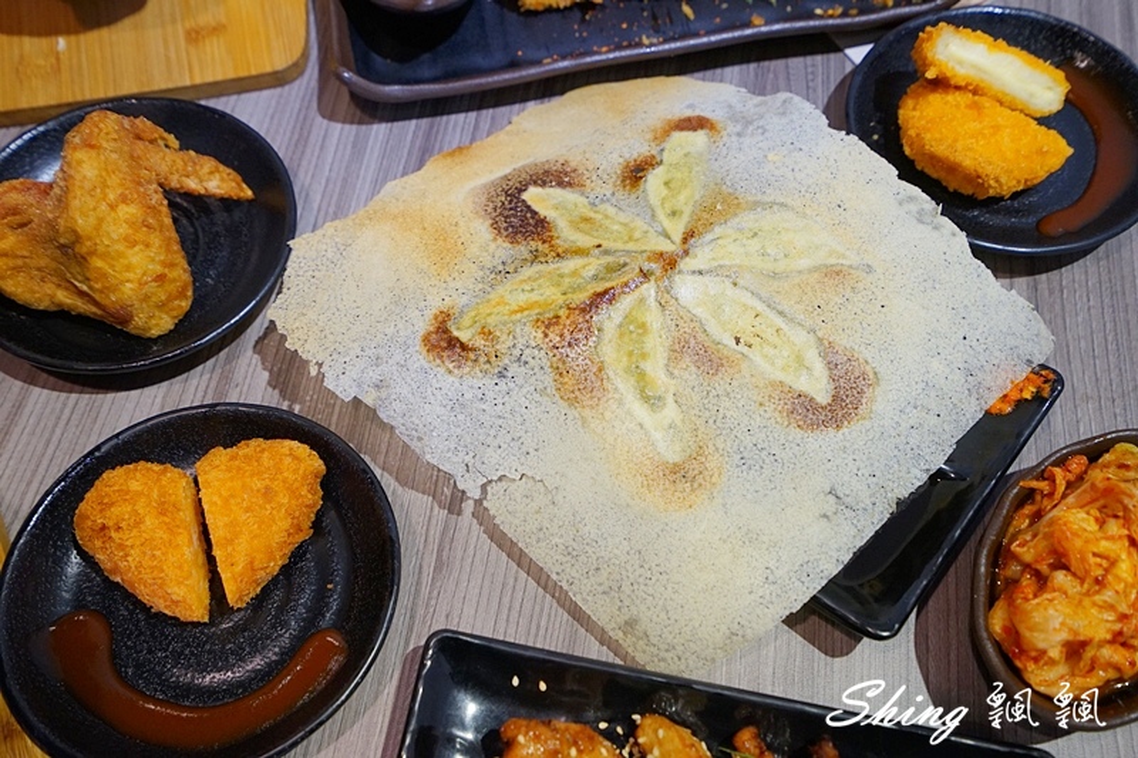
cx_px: 569
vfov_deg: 37.8
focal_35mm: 35
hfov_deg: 54.4
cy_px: 379
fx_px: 1106
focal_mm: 35
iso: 1250
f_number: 5.6
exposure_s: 1/60
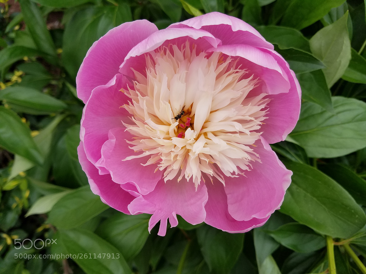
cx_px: 183
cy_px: 137
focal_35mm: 26
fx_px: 275
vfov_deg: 53.1
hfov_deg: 67.3
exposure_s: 1/864
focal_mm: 4.2
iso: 50
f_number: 1.7
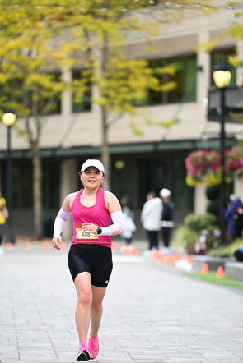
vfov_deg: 9.4
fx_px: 2205
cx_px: 104
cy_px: 218
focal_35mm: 218
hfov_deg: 6.3
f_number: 2.8
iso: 640
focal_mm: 175
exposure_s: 1/2000
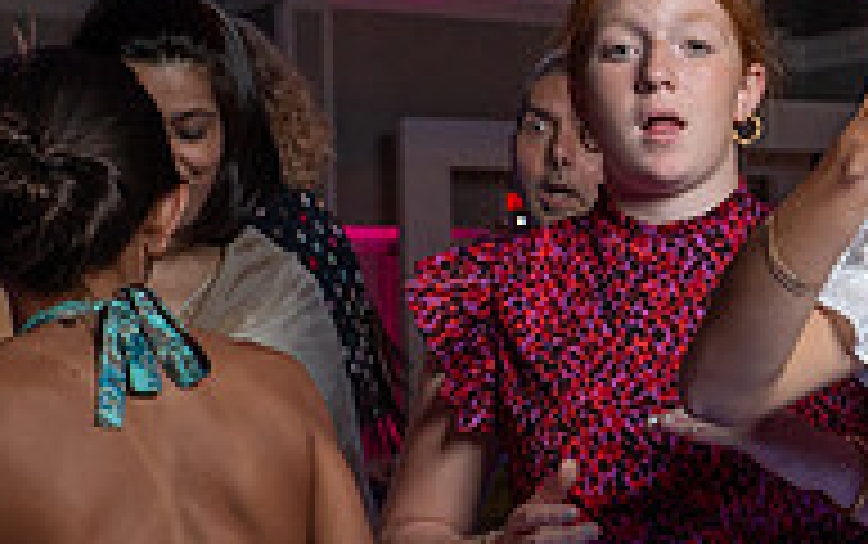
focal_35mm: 98
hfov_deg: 19.3
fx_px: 2320
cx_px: 1174
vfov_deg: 13.4
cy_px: 299
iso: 2000
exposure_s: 1/200
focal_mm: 32
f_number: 5.6
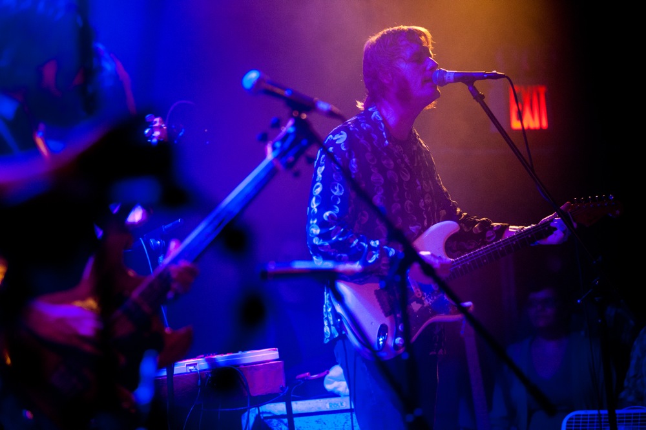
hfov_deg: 16.4
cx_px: 323
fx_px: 2241
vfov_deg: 10.9
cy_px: 215
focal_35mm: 125
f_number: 2.8
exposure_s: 1/125
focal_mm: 125
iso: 5000
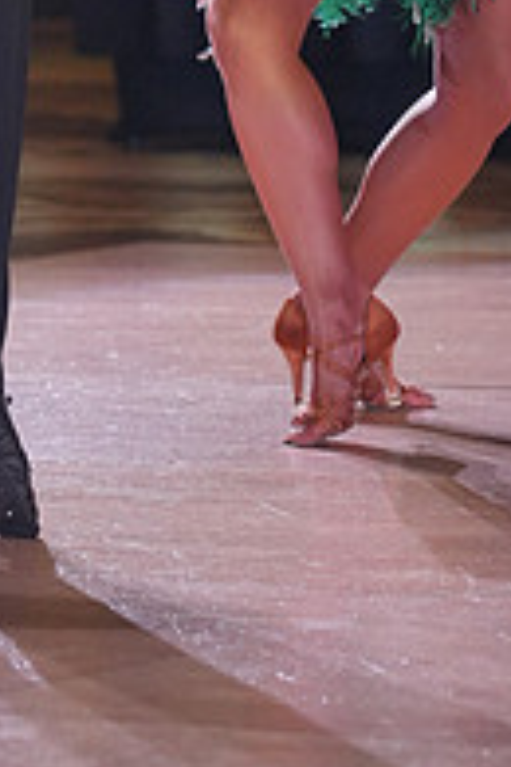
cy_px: -228
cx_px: 155
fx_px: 9048
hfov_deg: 3.2
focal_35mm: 425
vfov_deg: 4.8
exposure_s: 1/500
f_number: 4
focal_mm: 143
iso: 2500
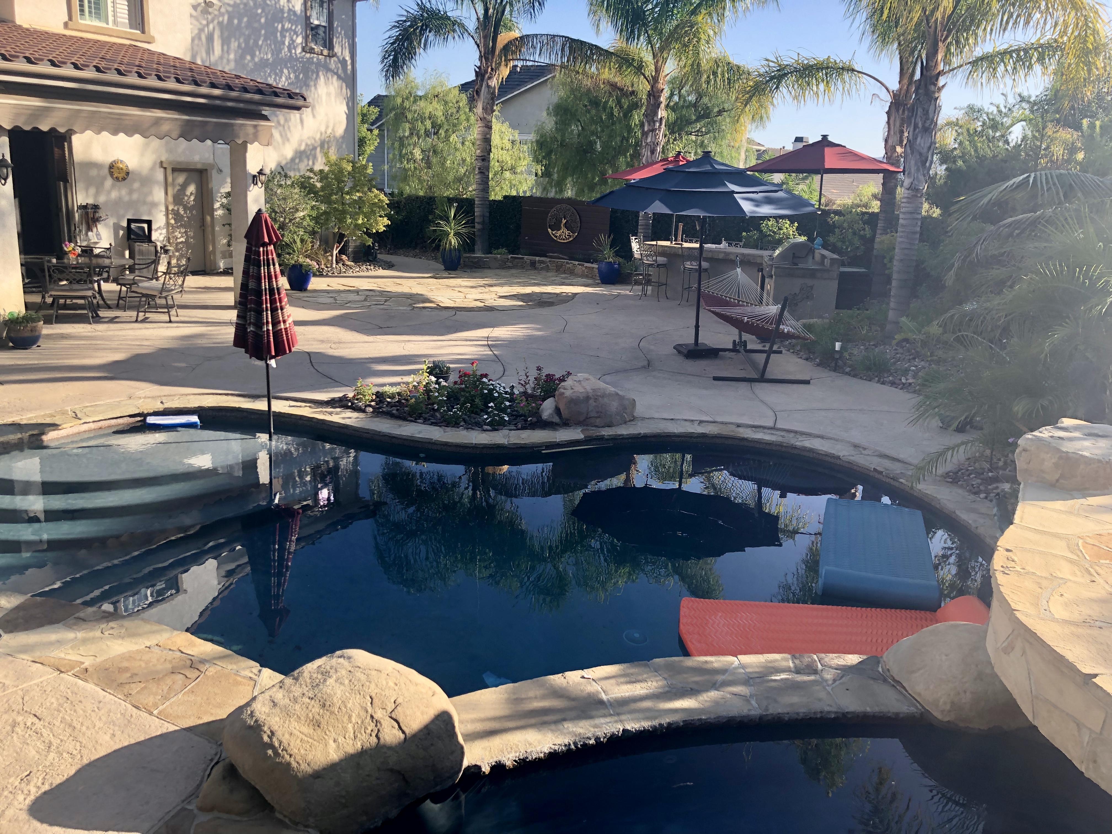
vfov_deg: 49.7
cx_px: 556
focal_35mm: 28
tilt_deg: -13.8
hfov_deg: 63.4
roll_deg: -1.9
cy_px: 417
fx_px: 899
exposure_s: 1/540
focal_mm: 4
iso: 20
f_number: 1.8
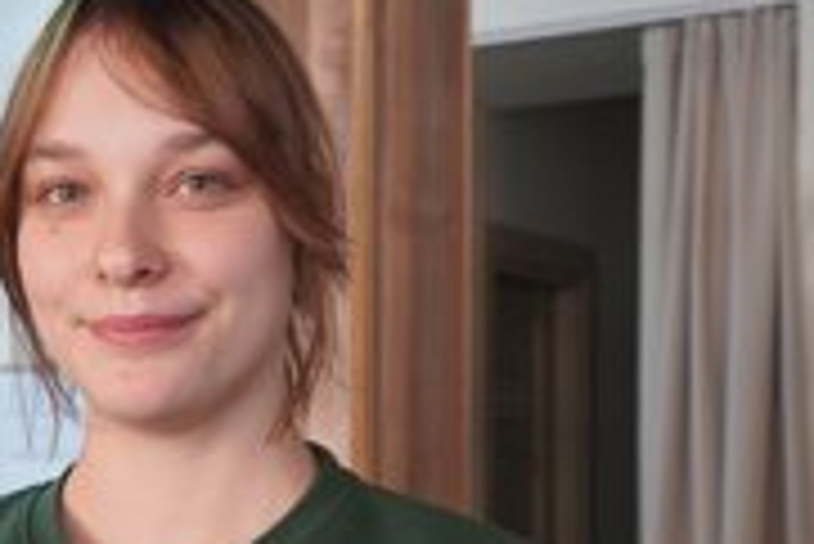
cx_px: 288
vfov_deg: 18.4
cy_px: 483
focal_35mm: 73
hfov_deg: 27.6
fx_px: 1652
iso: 2500
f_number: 4
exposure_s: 1/160
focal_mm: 22
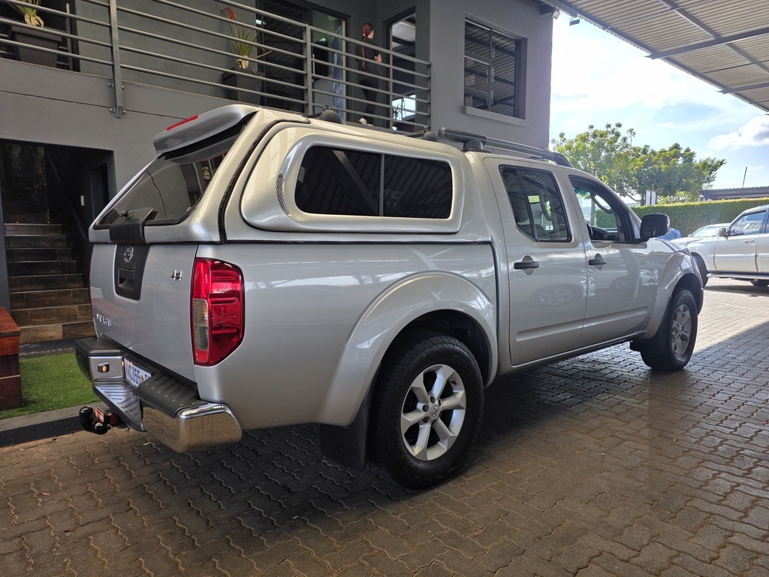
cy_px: 288
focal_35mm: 23
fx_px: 511
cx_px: 384
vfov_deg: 58.9
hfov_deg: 73.9
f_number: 1.7
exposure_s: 1/359
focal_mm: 6.25
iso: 32
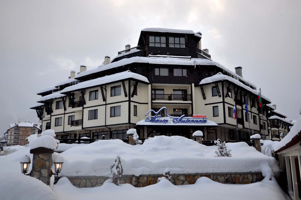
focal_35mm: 36
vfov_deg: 36.8
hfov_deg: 53.2
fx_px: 301
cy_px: 100
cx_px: 150
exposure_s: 1/200
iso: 200
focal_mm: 24
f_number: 7.1
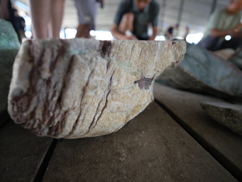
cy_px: 91
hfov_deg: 87.8
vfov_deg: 71.6
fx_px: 126
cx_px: 121
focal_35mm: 18
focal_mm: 9
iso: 500
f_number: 1.7
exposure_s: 1/125
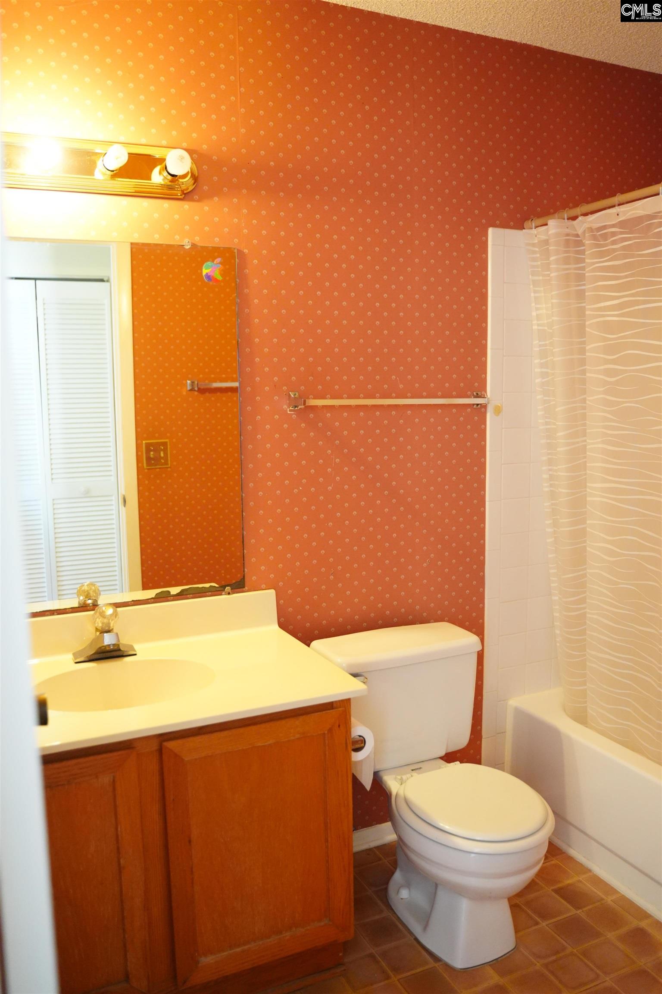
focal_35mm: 30
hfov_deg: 43.6
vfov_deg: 61.9
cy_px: 497
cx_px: 331
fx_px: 827
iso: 5000
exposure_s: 1/200
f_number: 2.8
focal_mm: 30
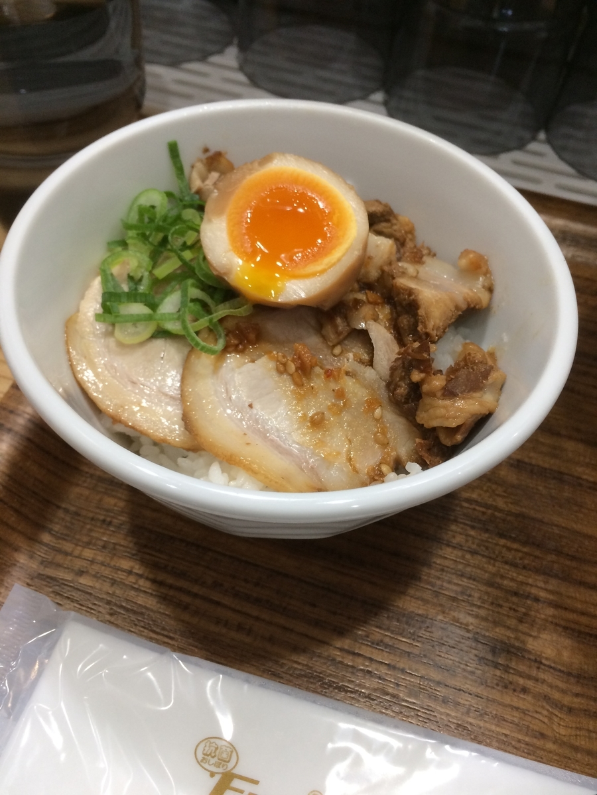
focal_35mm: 29
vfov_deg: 61.7
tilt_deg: -54.8
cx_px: 298
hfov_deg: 48.2
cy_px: 398
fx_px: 667
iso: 64
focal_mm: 4.15
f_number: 2.2
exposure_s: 1/30
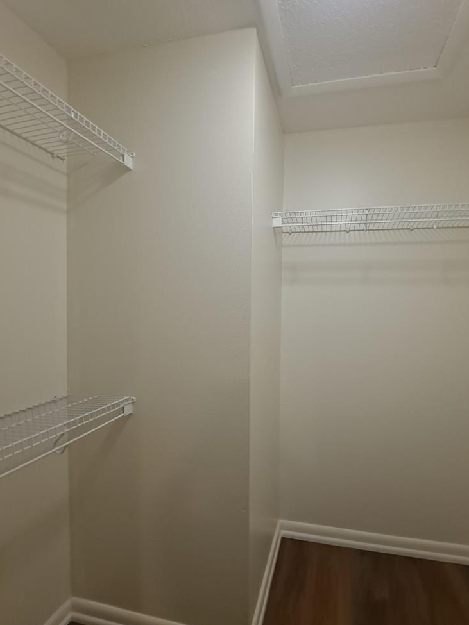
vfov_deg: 94.5
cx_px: 262
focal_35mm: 16
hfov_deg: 77.8
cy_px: 312
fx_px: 289
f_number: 2.2
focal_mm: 1.74
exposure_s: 1/40
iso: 125
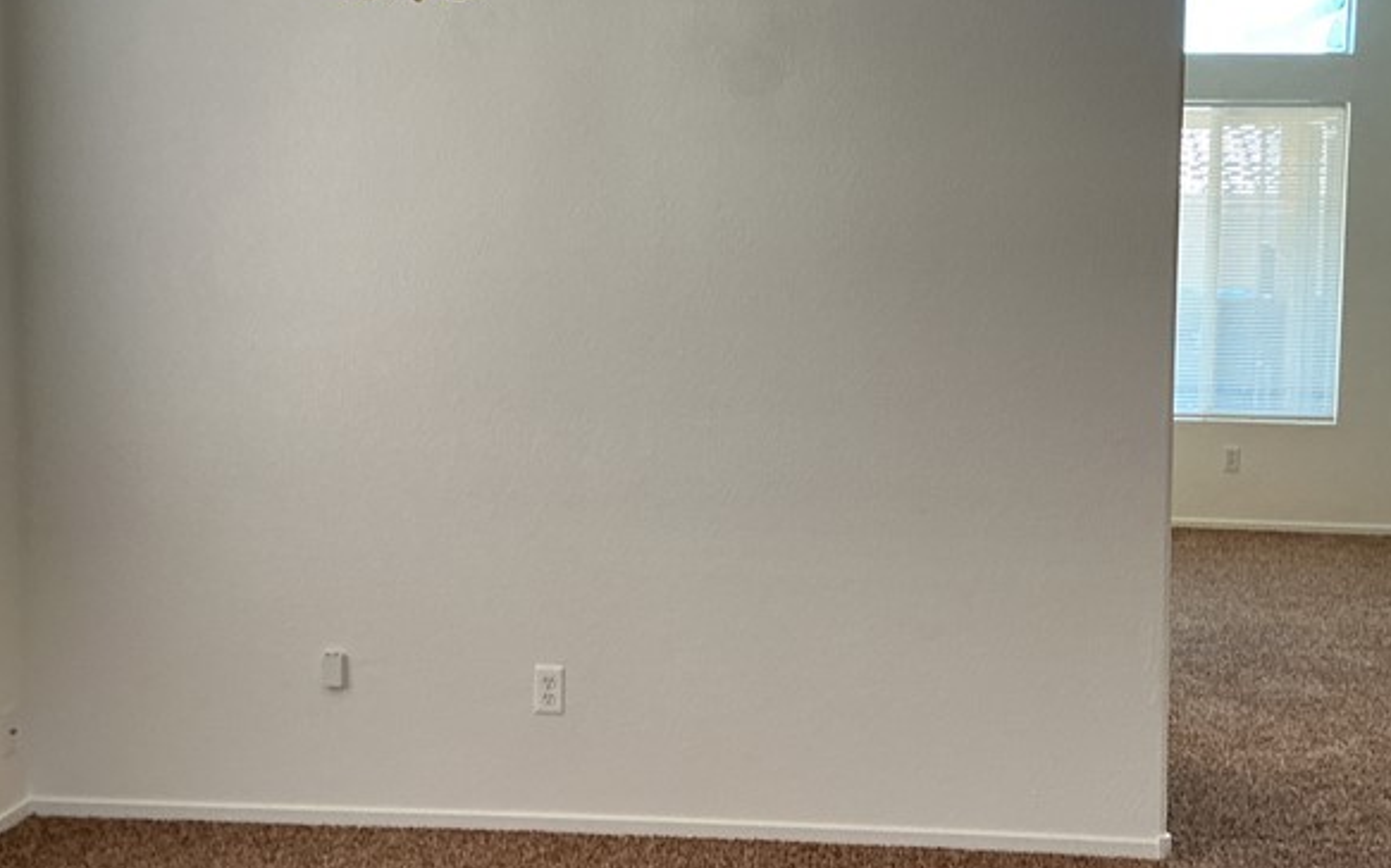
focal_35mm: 54
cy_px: 389
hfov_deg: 37.5
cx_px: 759
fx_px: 2047
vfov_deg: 23.9
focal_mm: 3
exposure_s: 1/60
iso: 100
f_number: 1.8
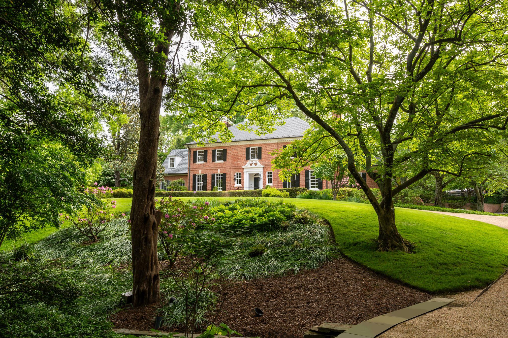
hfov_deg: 62.0
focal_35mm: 30
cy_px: 169
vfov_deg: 43.5
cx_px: 254
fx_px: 423
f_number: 13
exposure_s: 1/100
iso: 800
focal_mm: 30
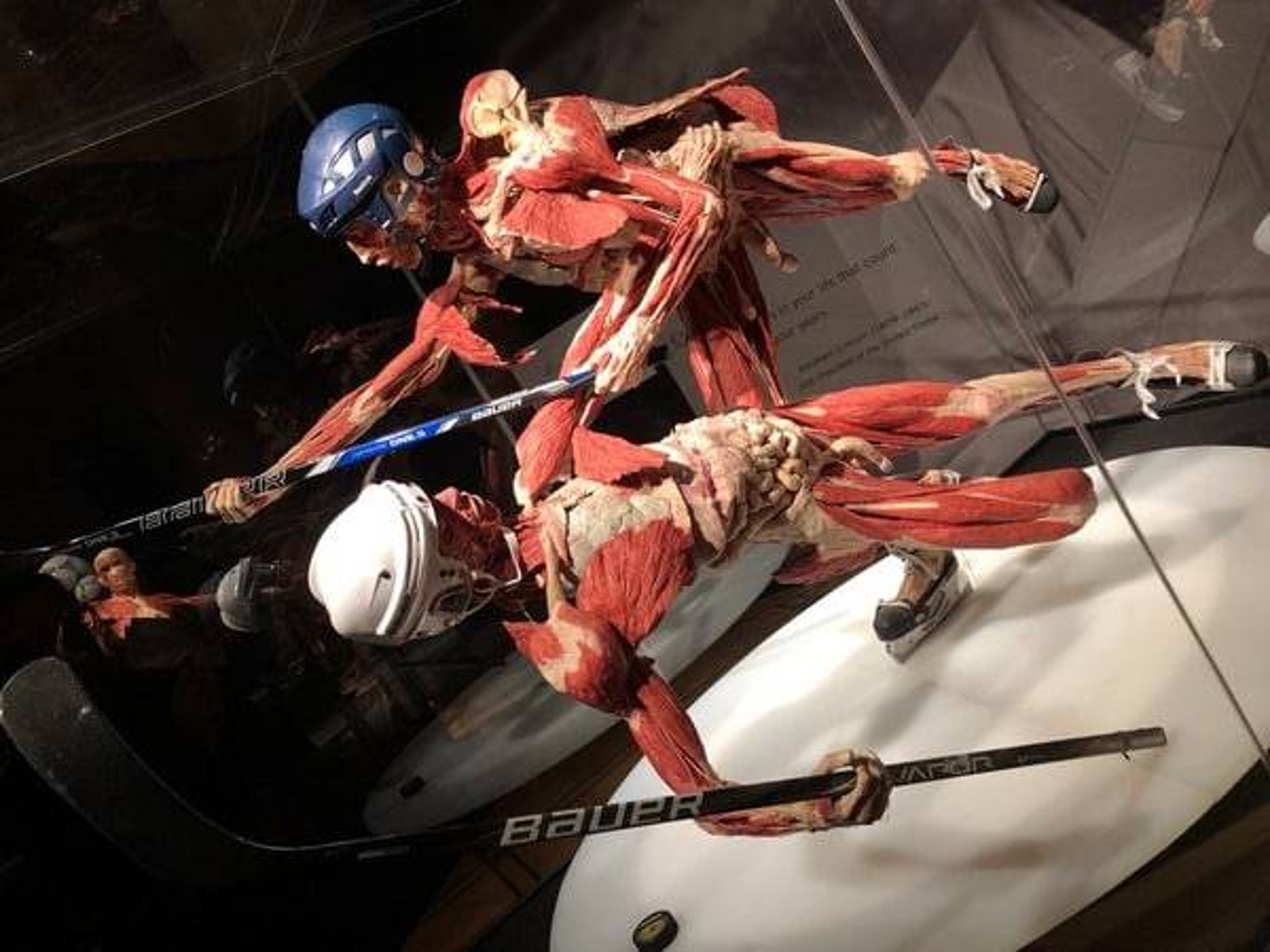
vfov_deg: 49.7
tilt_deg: -8.3
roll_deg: +31.5
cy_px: 476
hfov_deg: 63.4
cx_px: 635
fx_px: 1027
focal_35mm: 28
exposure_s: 1/33
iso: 32
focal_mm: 3.99
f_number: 1.8
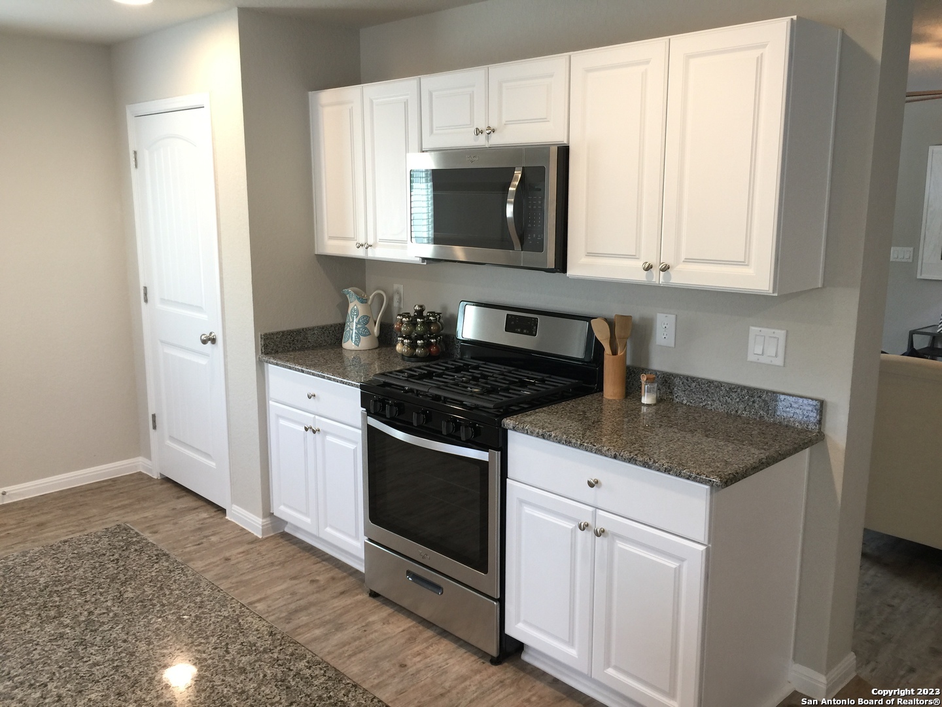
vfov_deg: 48.2
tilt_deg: -10.5
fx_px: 789
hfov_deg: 61.7
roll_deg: -2.0
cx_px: 471
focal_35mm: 29
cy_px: 354
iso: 32
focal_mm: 4.15
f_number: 2.2
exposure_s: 1/15
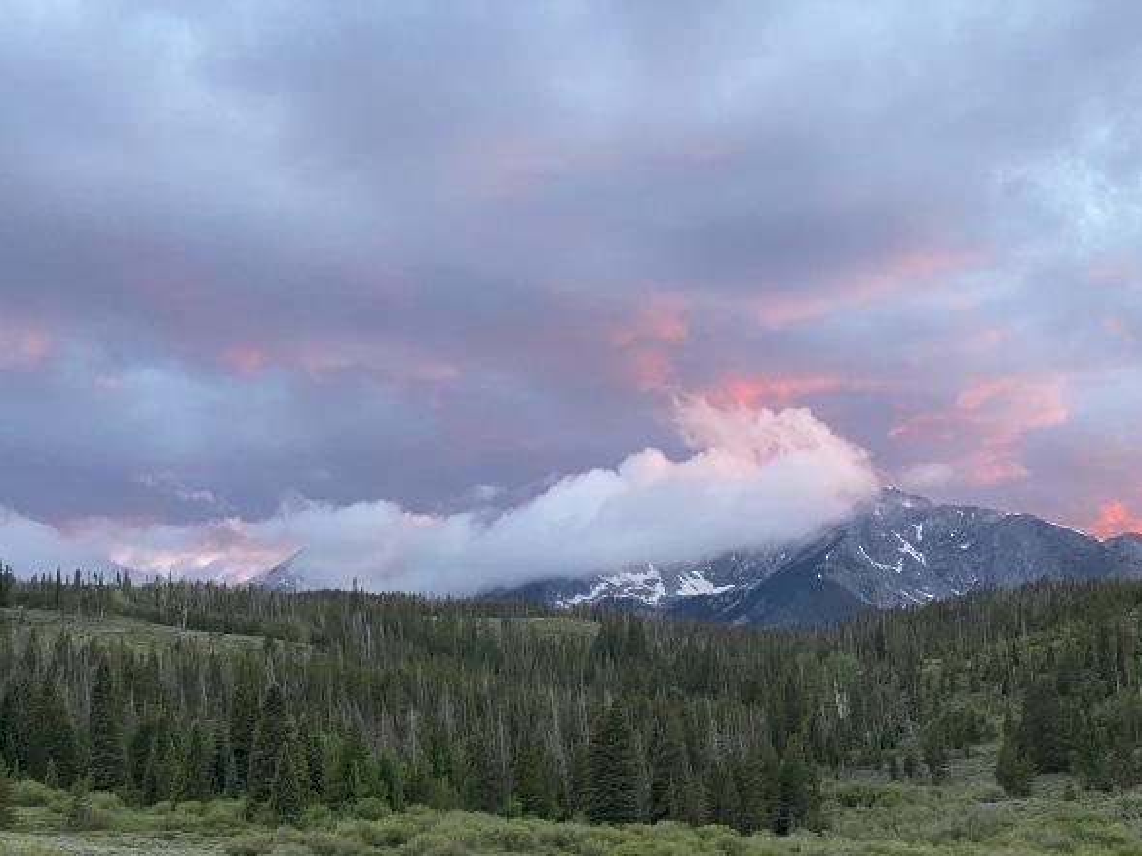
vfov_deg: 20.6
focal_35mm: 71
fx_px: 2341
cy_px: 583
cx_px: 715
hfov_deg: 27.3
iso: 320
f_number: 2
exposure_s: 1/60
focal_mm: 6
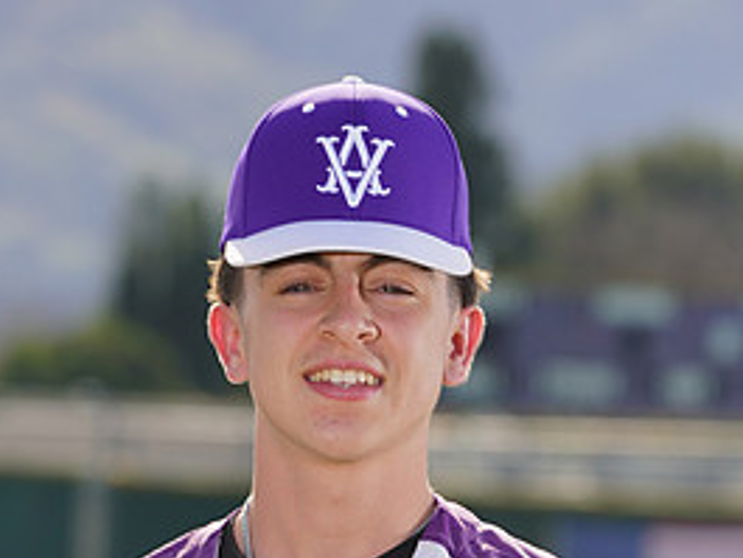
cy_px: 723
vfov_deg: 3.1
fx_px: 10222
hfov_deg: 4.2
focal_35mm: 476
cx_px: 321
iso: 100
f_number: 8
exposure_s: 1/250
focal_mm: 226
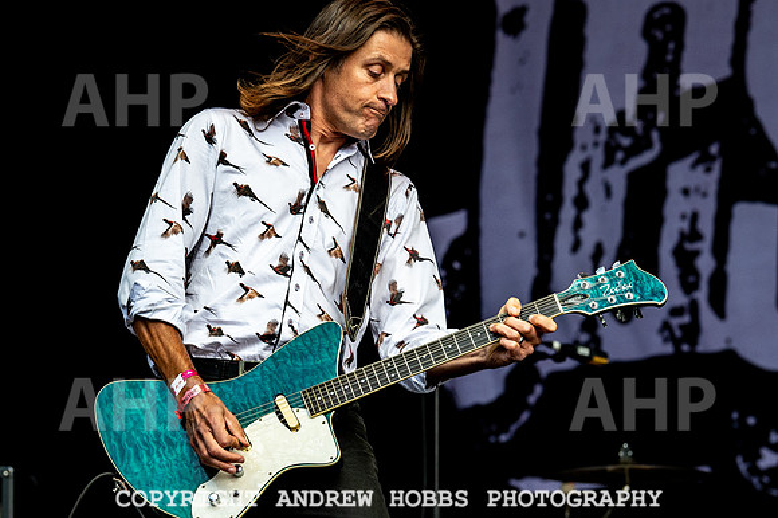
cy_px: 205
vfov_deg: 7.8
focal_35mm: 176
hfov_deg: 11.7
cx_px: 413
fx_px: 3796
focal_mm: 130
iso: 1800
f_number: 5
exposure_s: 1/640
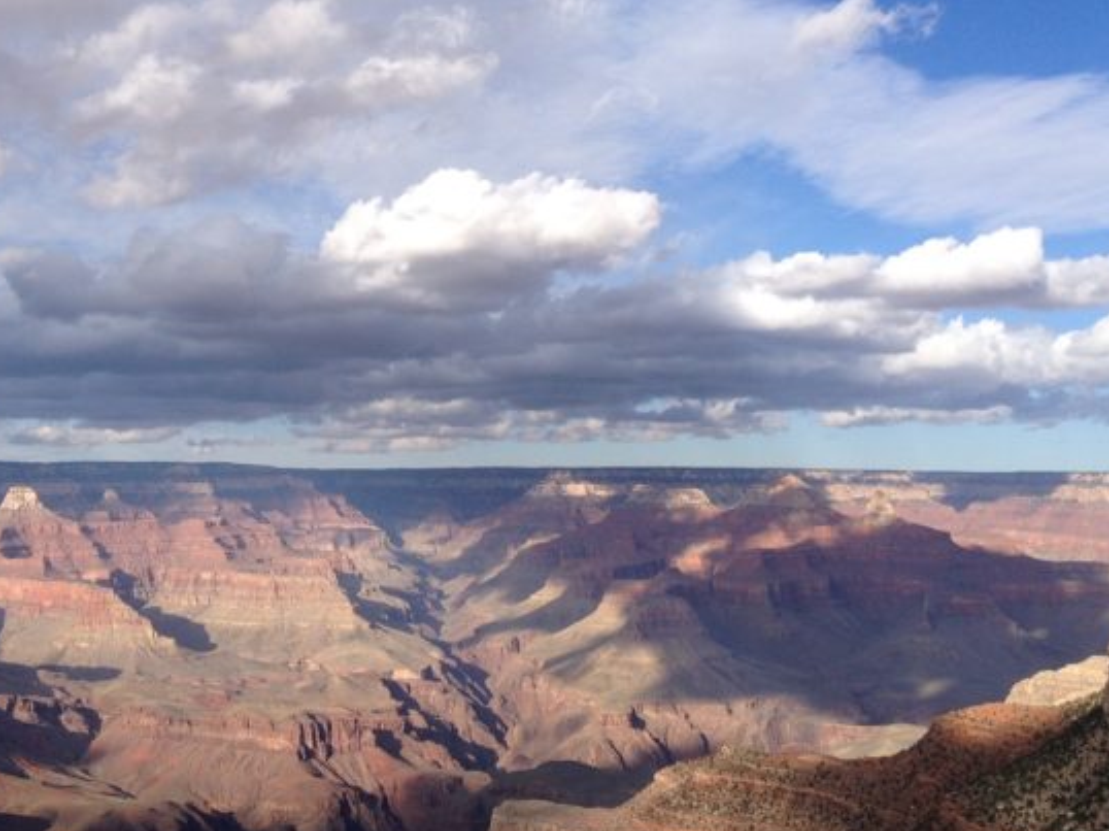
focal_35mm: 50
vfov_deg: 29.0
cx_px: 468
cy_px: 328
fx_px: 1601
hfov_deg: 38.1
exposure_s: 1/1905
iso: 50
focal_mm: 4.28
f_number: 2.4
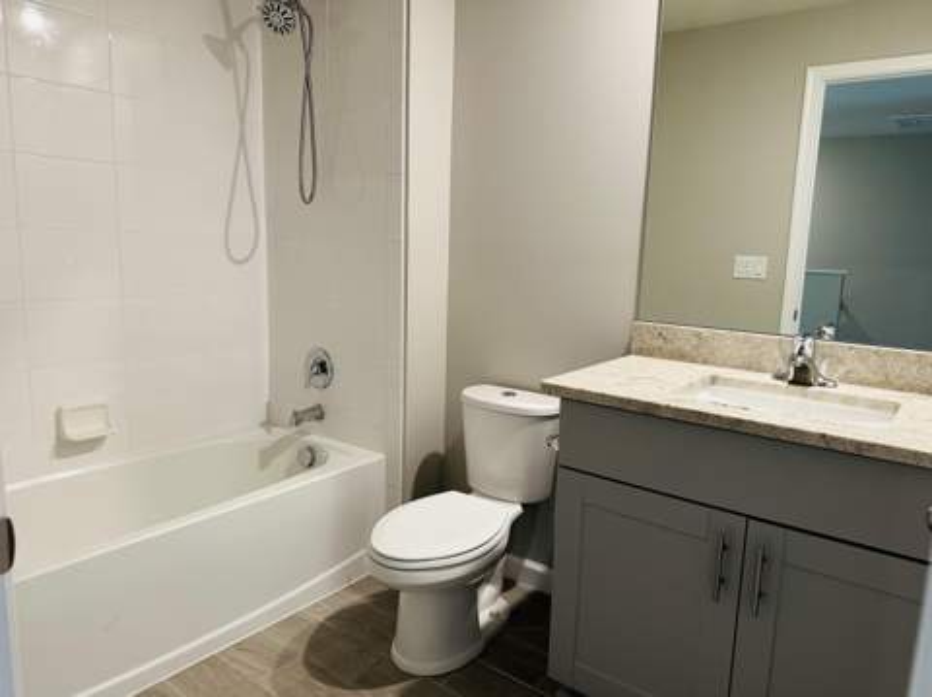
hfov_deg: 71.7
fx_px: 646
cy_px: 348
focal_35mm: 24
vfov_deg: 56.7
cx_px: 466
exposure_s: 1/60
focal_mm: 6.86
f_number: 1.78
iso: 200
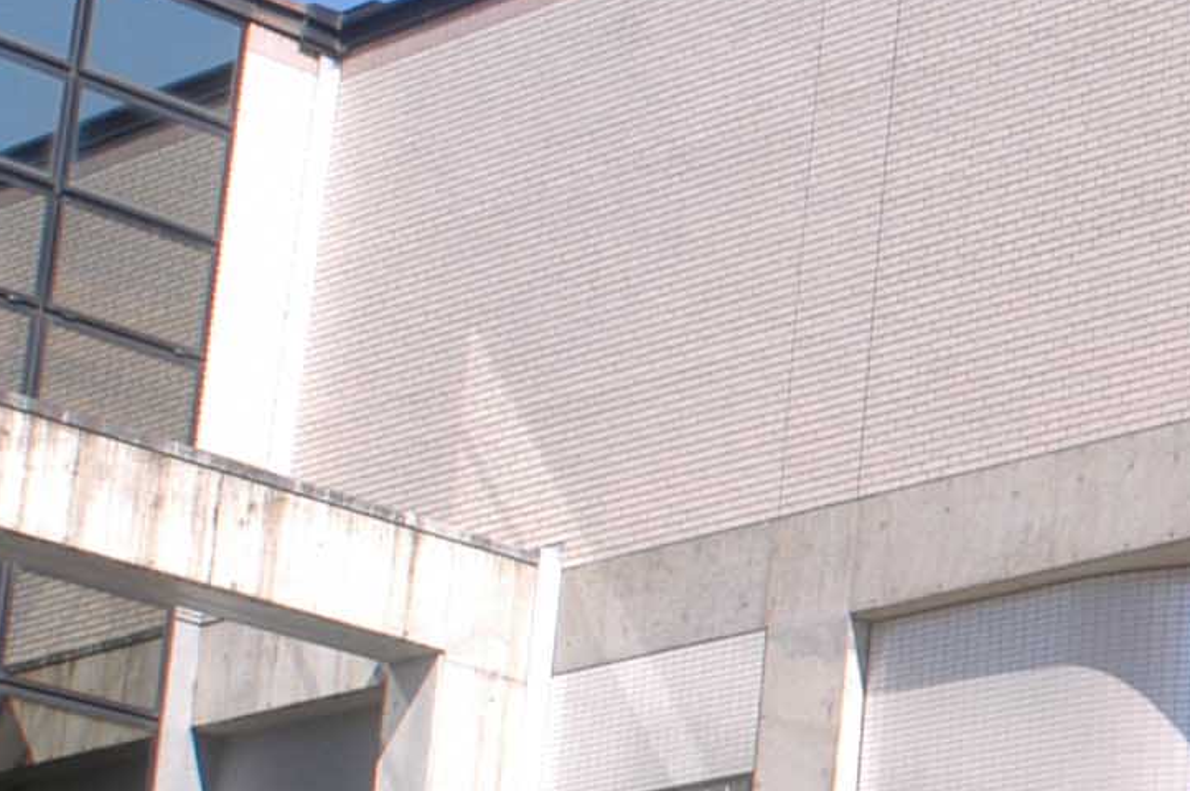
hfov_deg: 14.9
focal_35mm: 125
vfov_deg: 10.9
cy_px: 702
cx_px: 1925
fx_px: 4128
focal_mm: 20
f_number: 8
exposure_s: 1/250
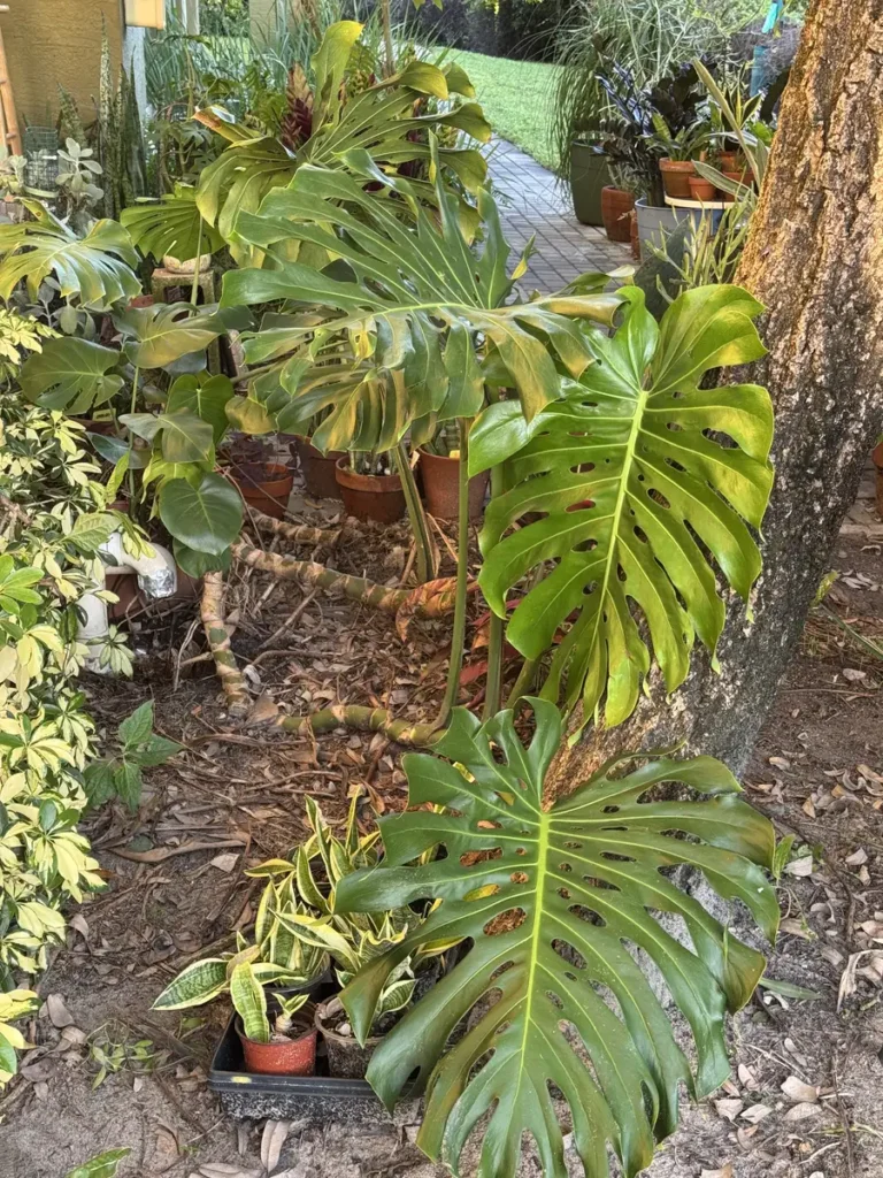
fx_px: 1633
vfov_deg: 39.7
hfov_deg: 30.3
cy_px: 589
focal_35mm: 48
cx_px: 442
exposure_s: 1/87
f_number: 1.78
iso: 100
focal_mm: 6.76
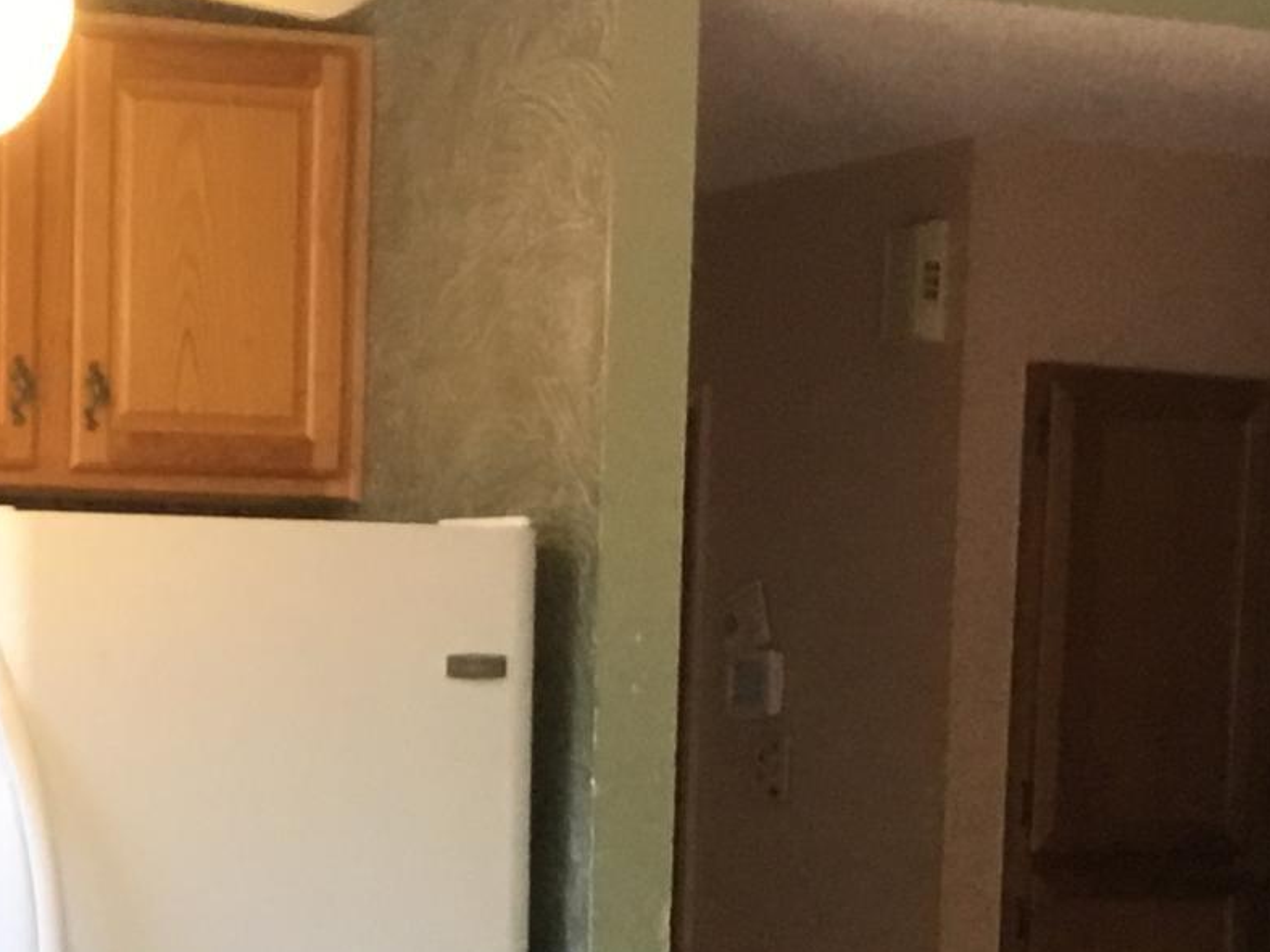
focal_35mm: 118
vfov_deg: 12.1
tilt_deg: -7.9
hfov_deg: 16.4
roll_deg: -0.7
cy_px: 1366
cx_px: 61
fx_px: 4329
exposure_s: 1/30
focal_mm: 3.3
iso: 50
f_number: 2.4
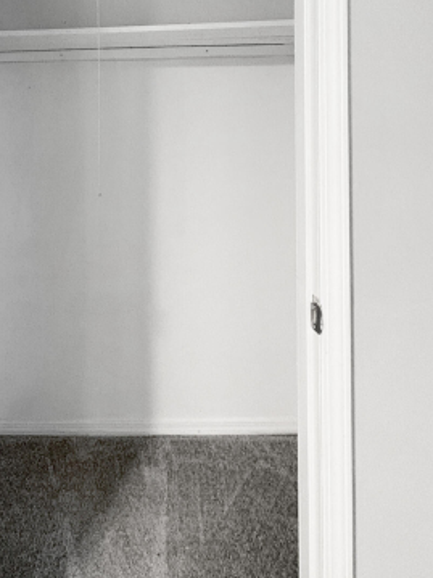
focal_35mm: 26
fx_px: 434
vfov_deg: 65.7
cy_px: 197
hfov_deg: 50.6
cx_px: 103
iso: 640
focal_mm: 2.22
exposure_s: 1/60
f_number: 2.2
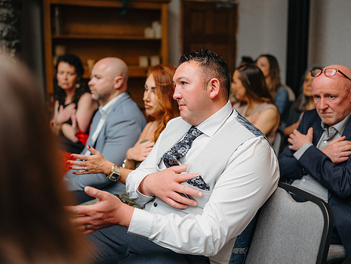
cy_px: 121
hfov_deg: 44.8
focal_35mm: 42
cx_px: 174
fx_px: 426
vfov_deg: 34.3
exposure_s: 1/400
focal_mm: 35
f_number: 1.6
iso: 250
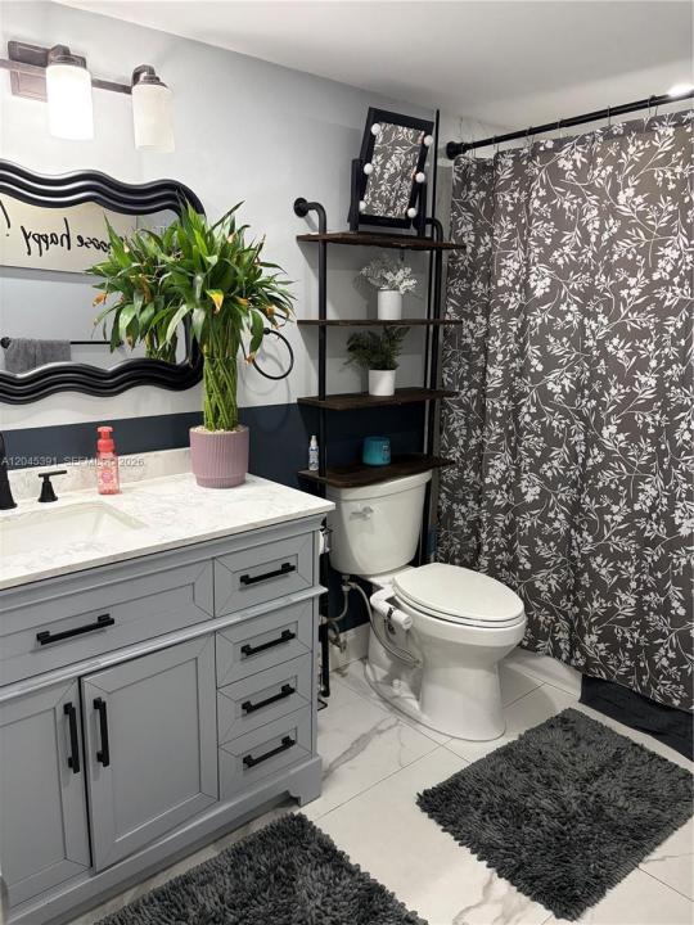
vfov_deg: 67.3
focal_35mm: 26
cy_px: 462
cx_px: 347
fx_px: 695
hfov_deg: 53.1
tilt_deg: -12.3
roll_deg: -0.3
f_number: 1.6
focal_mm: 5.96
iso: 160
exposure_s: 1/60
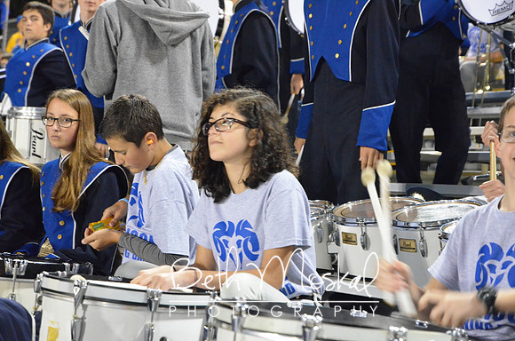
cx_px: 258
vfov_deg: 18.1
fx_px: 1071
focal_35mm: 75
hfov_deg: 27.0
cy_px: 170
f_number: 4
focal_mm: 50
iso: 6400
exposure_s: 1/60
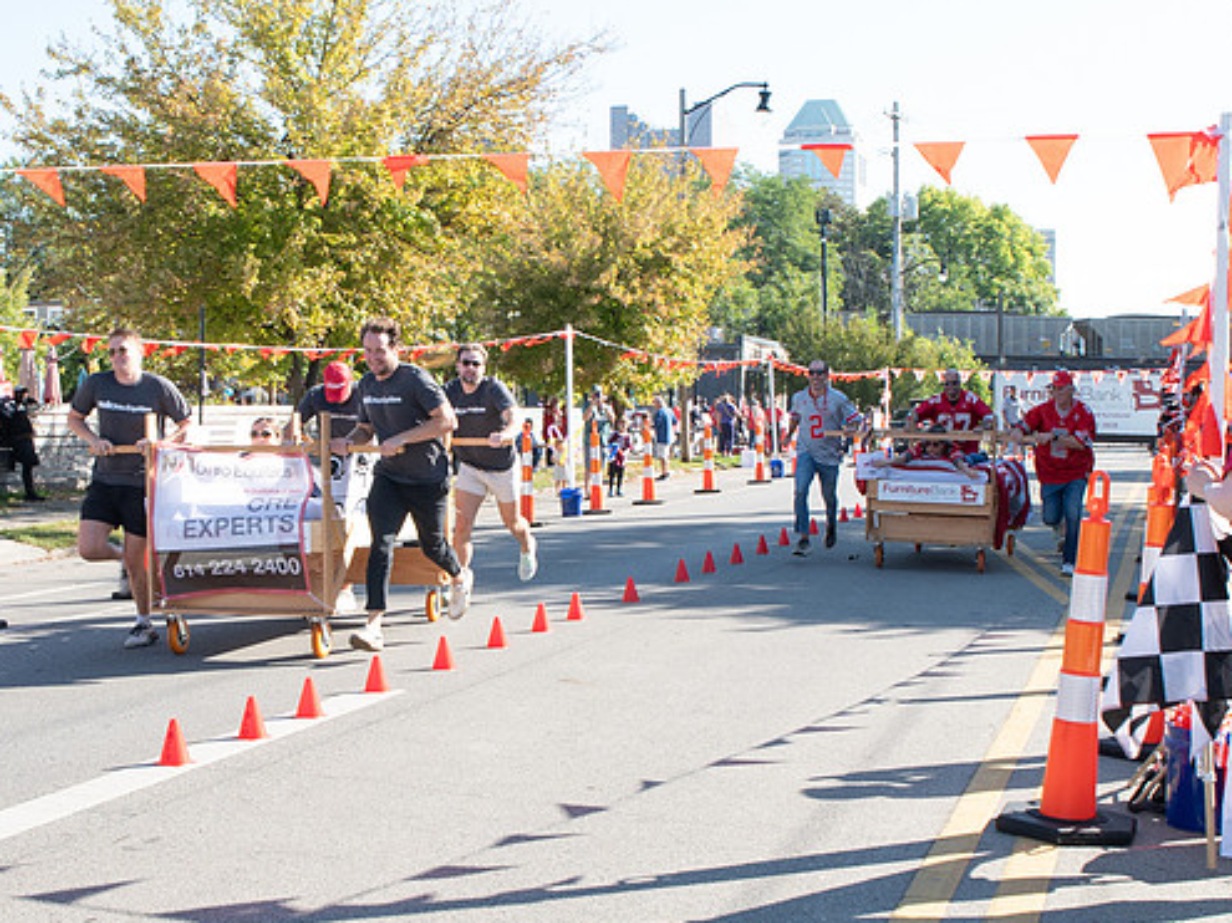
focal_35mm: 53
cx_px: 578
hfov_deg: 36.2
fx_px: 1886
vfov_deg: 27.5
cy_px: 504
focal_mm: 24
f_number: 9
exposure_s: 1/160
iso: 320
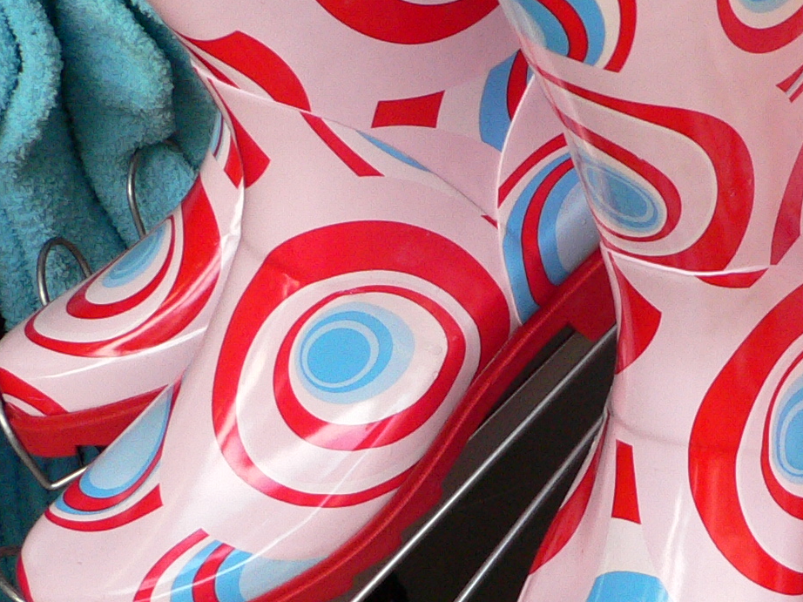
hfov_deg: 18.7
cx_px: 943
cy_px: 302
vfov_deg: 14.8
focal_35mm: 100
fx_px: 2319
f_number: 2.8
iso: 200
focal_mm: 6
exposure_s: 1/60
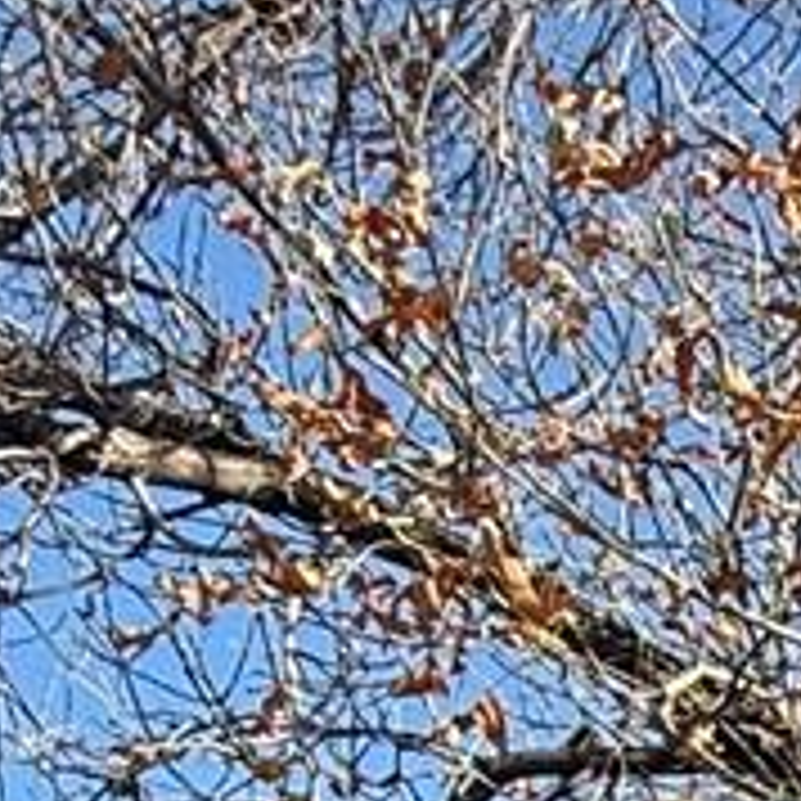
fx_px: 2906
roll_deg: -0.1
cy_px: 1868
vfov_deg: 12.6
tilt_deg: +3.8
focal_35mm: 111
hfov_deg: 13.4
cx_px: 1616
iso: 64
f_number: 2.2
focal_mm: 2.22
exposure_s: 1/574
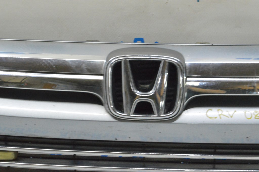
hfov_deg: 24.6
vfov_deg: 16.5
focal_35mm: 82
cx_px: 130
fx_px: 593
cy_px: 86
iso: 6400
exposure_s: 1/15
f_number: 20
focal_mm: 55
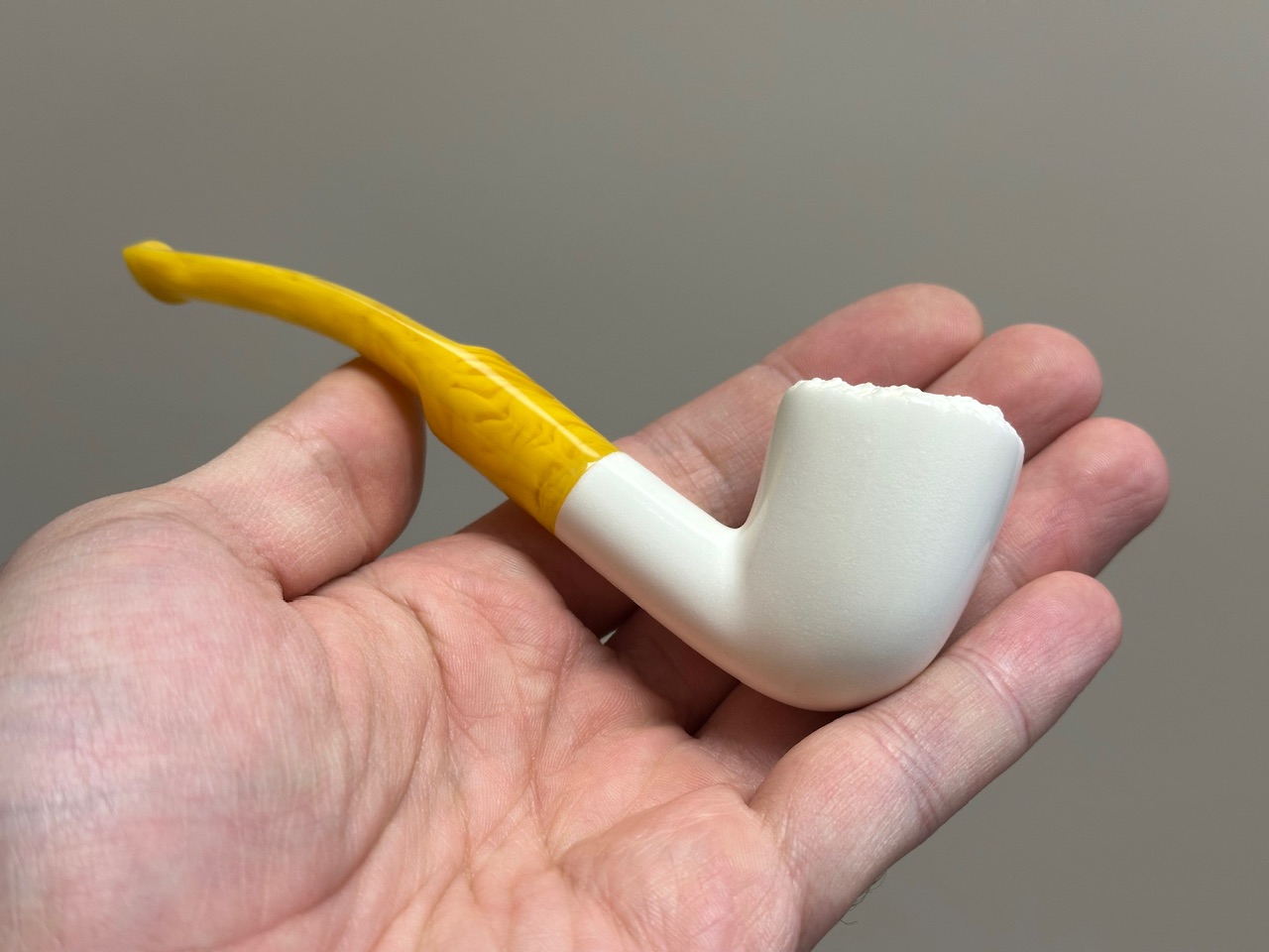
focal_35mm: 48
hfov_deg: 39.7
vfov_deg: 30.3
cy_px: 476
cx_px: 634
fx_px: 1760
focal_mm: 6.86
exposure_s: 1/121
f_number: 1.78
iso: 80
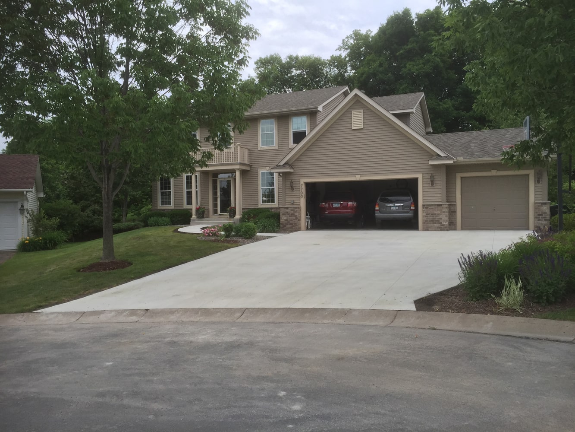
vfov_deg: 48.2
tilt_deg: -1.2
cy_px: 216
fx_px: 482
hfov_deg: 61.7
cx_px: 288
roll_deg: +1.6
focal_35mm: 29
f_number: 2.2
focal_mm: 4.15
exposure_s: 1/648
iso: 32
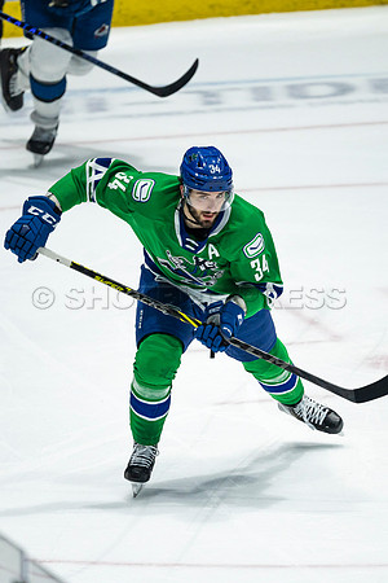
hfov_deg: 1.4
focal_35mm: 981
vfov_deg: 2.1
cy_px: 294
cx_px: 222
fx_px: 15861
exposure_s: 1/1000
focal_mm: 600
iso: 1600
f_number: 4
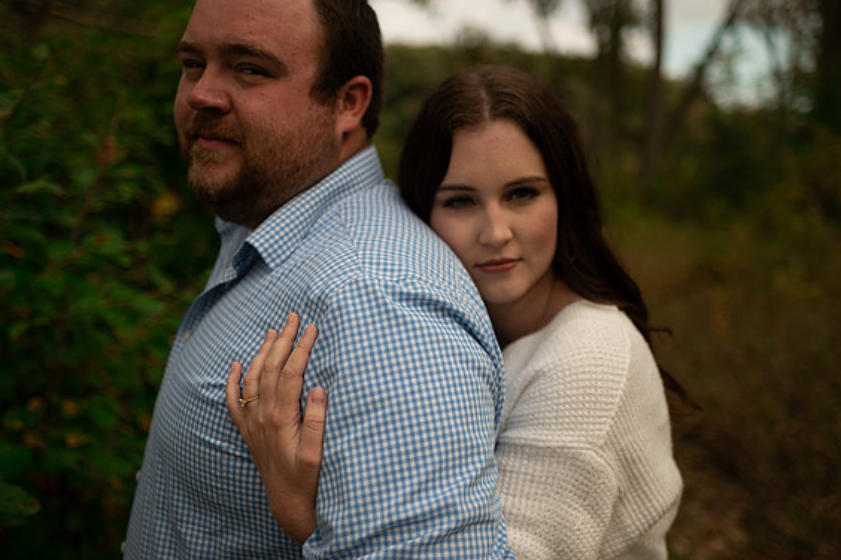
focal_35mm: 36
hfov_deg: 53.1
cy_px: 276
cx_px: 413
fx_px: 841
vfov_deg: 36.9
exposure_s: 1/1250
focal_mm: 35
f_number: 1.8
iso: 100
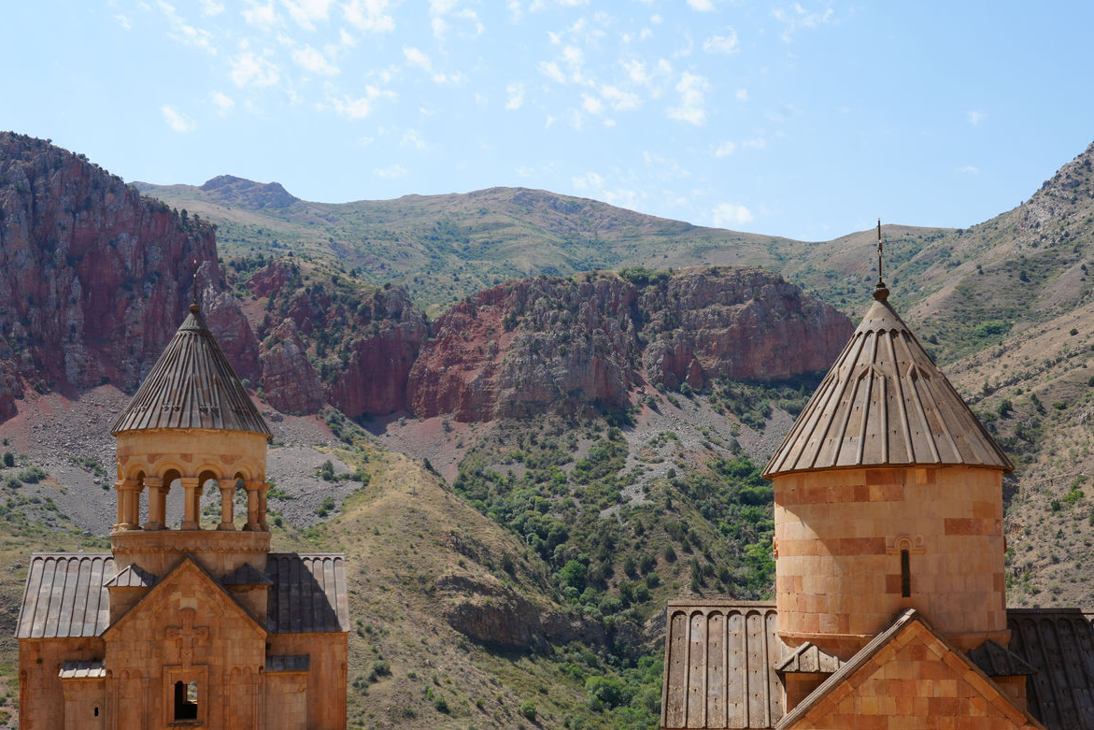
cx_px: 587
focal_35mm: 41
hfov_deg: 47.4
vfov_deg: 32.4
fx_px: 1246
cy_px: 477
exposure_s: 1/125
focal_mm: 30
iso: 100
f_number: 9
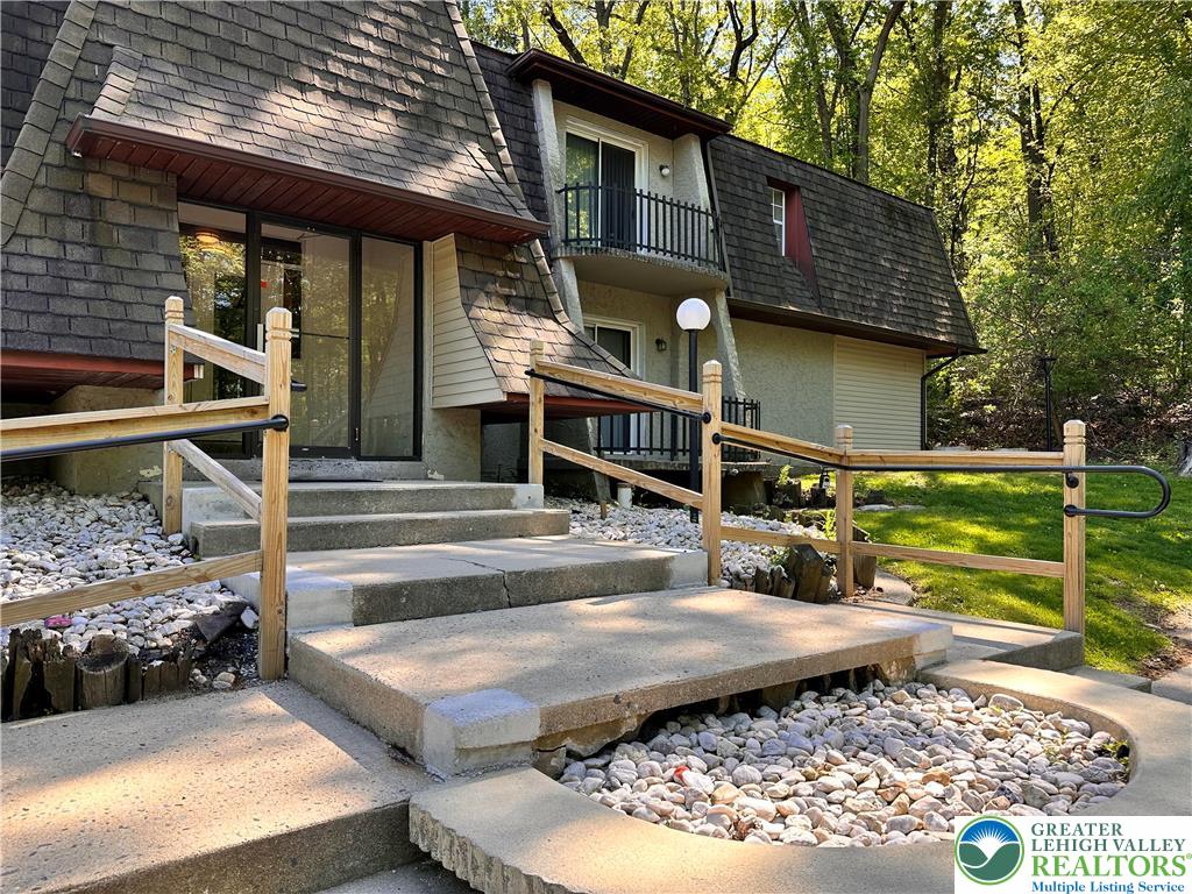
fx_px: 826
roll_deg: -0.5
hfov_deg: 71.6
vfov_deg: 56.8
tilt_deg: +2.4
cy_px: 447
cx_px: 596
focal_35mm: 24
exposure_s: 1/535
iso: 80
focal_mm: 6.86
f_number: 1.78
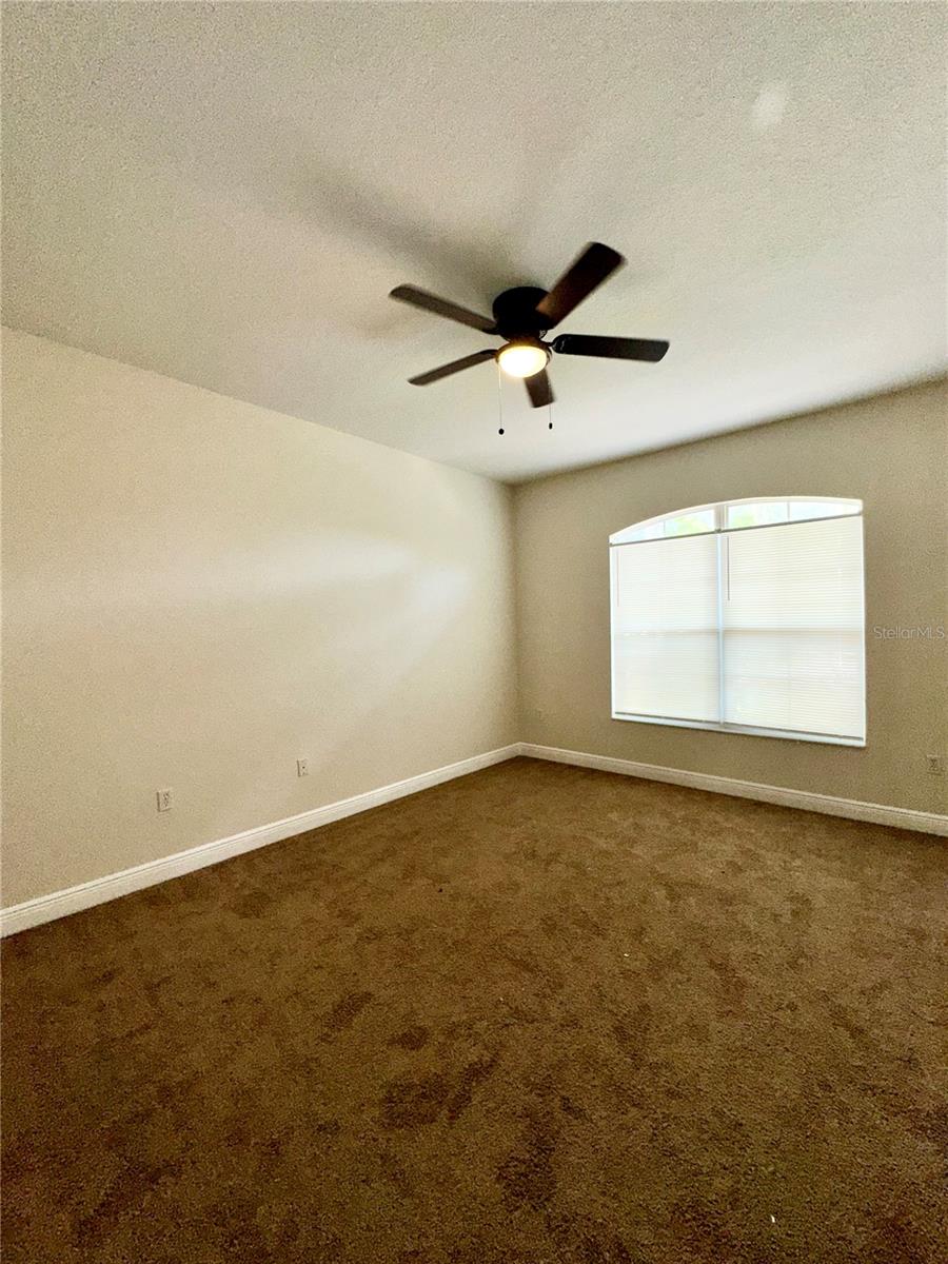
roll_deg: +0.4
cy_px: 632
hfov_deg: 85.7
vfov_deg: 102.1
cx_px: 474
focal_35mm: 14
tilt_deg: -0.5
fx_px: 511
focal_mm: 2.22
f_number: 2.2
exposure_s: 1/153
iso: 32
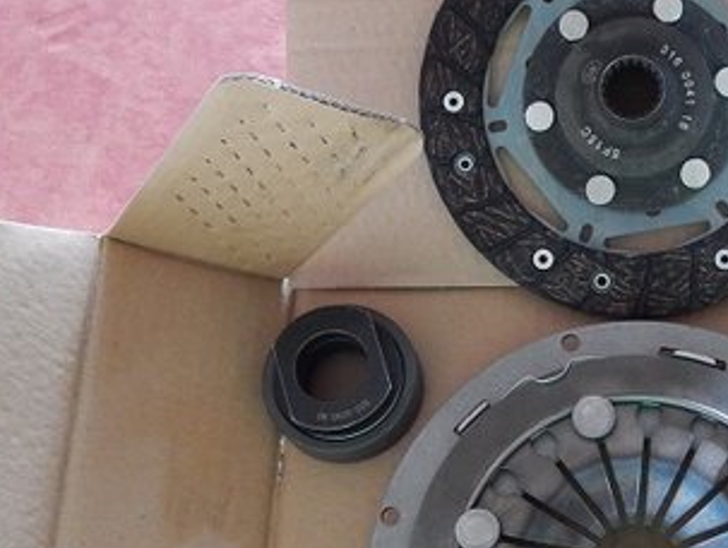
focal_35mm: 60
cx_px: 598
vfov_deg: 24.4
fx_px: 1263
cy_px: 351
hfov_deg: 31.2
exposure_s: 1/15
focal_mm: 5.1
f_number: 3.6
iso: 400
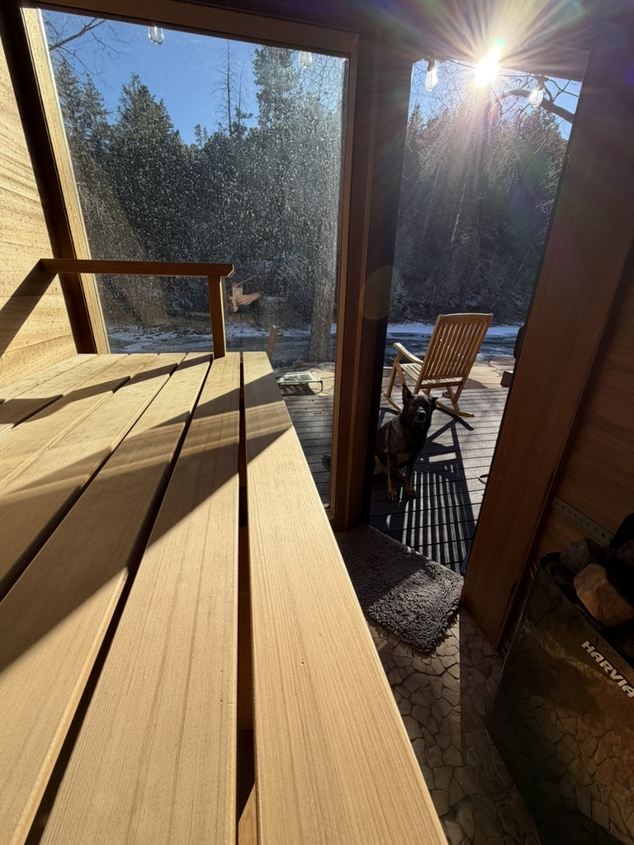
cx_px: 317
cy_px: 422
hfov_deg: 85.7
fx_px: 342
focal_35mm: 14
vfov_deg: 102.1
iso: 40
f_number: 2.2
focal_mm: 2.22
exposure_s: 1/770
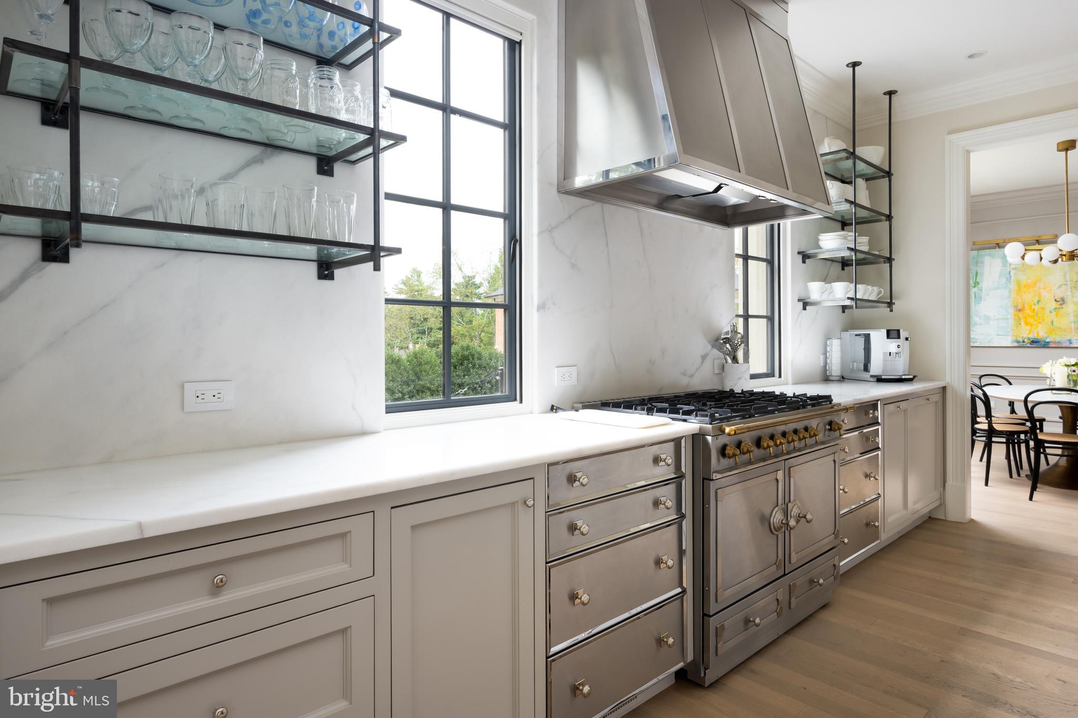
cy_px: 359
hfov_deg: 84.0
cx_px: 539
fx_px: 599
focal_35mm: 20
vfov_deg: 61.9
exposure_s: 1/200
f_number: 13
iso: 800
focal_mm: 20
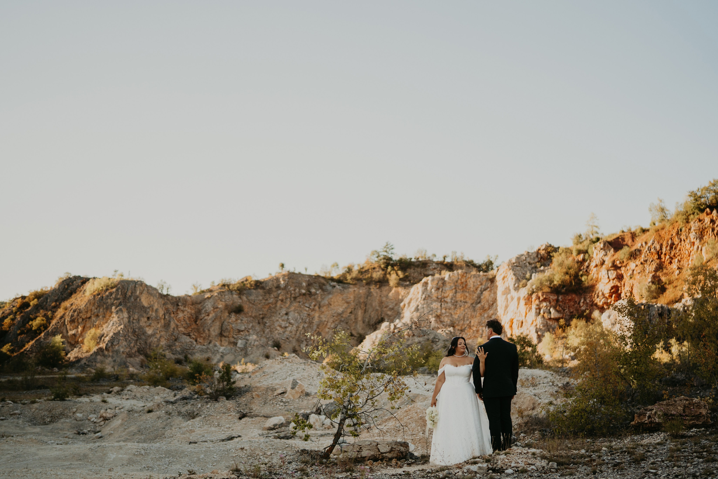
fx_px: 698
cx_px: 359
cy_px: 240
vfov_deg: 37.9
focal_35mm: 35
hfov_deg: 54.4
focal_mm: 35
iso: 125
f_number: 1.4
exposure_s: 1/2500
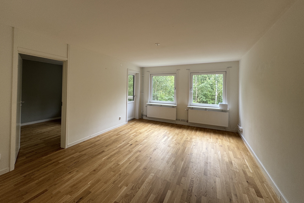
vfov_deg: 76.9
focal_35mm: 15
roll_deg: -1.1
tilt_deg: +0.9
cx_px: 148
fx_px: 127
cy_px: 87
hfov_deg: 100.4
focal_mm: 2.22
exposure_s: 1/99
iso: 80
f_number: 2.2
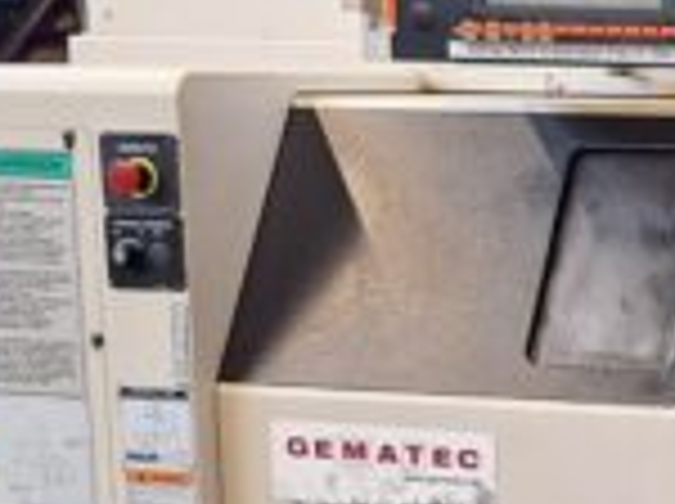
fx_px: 2297
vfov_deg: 12.4
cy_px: 495
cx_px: 1017
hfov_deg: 15.4
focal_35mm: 118
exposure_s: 1/50
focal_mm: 5.54
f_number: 1.8
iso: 100
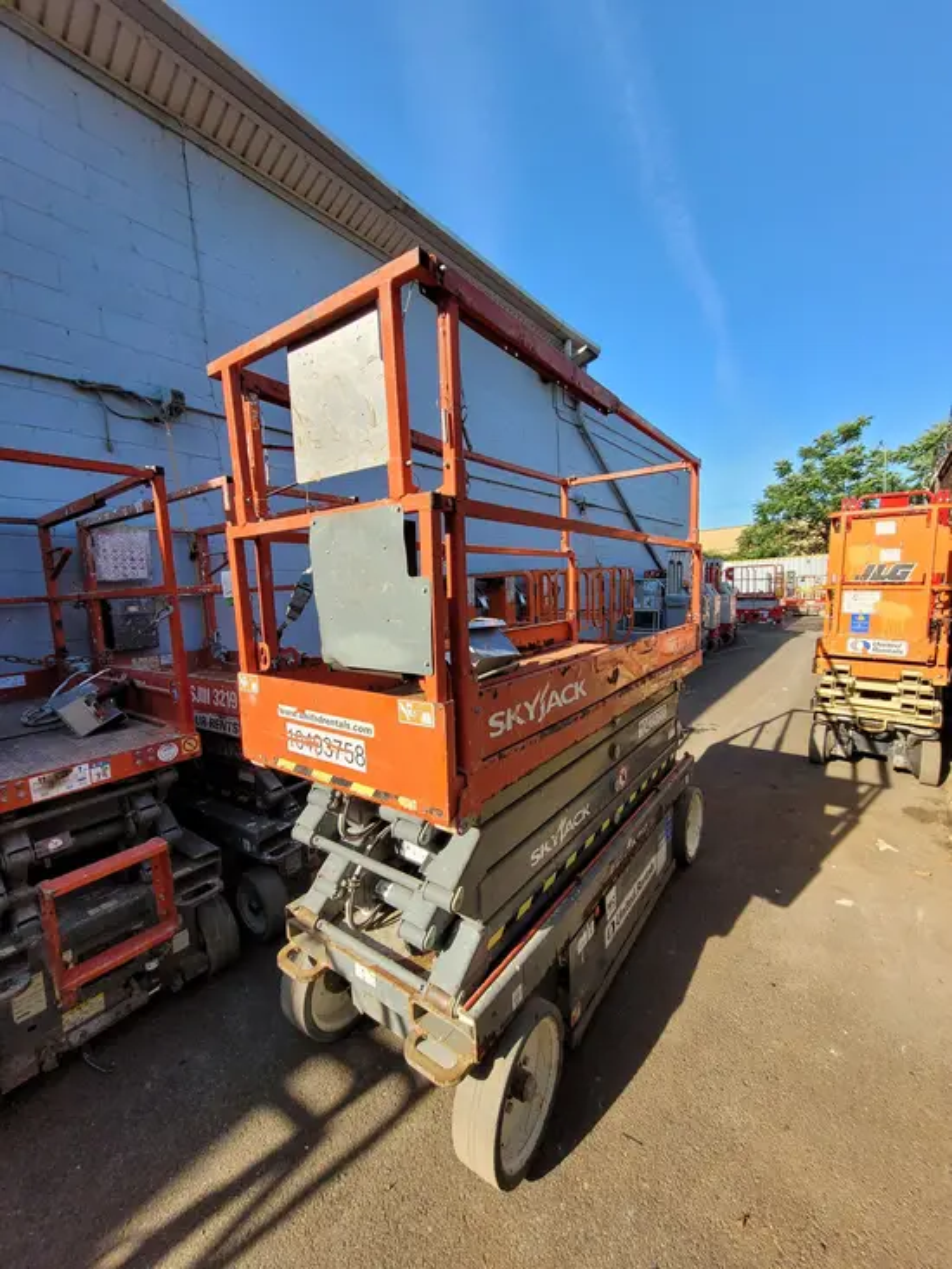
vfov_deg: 106.2
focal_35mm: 13
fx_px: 477
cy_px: 634
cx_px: 476
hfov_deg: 89.9
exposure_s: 1/746
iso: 40
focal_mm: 1.74
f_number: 2.2
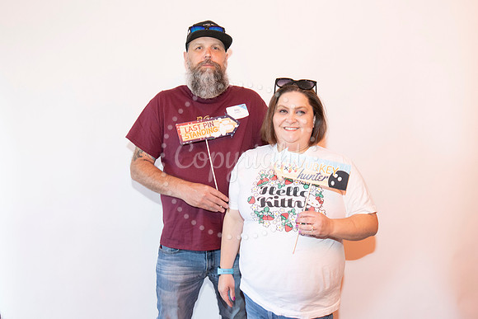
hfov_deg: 63.5
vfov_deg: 44.9
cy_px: 166
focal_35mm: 29
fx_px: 386
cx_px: 248
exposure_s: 1/60
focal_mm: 28
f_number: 5.6
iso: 1000
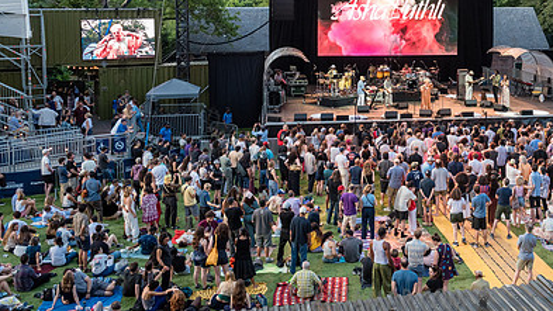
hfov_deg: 42.0
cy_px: 61
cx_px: 394
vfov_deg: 24.5
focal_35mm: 48
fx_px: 704
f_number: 4.5
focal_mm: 31
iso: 2000
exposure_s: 1/250
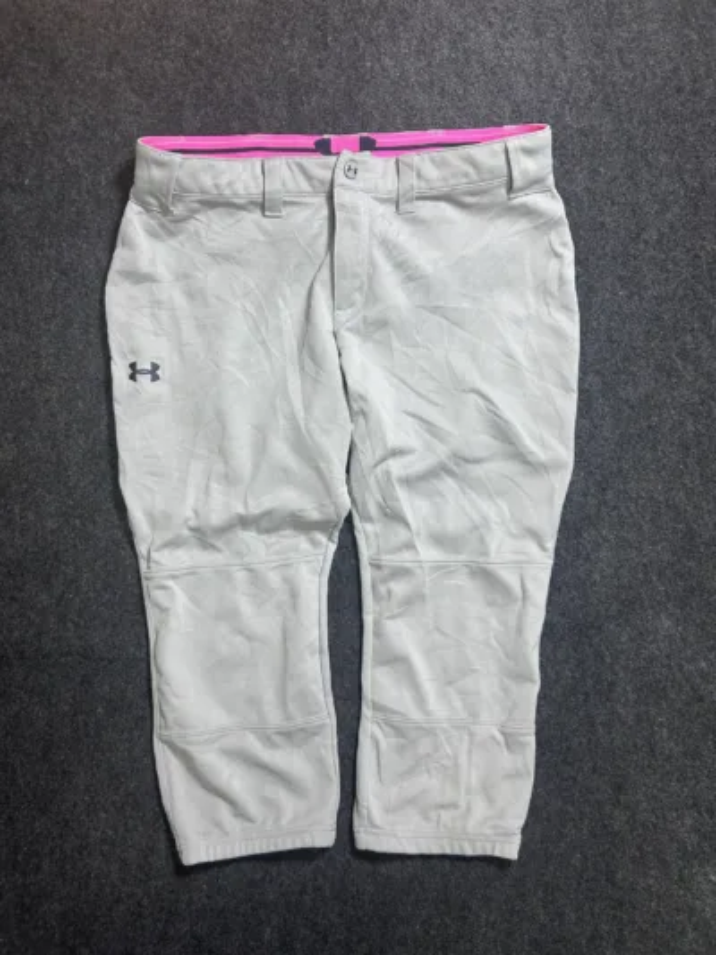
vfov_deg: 67.3
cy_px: 478
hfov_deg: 53.1
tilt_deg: -62.0
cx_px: 358
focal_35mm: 26
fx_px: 717
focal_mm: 5.7
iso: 125
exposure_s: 1/50
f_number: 1.5
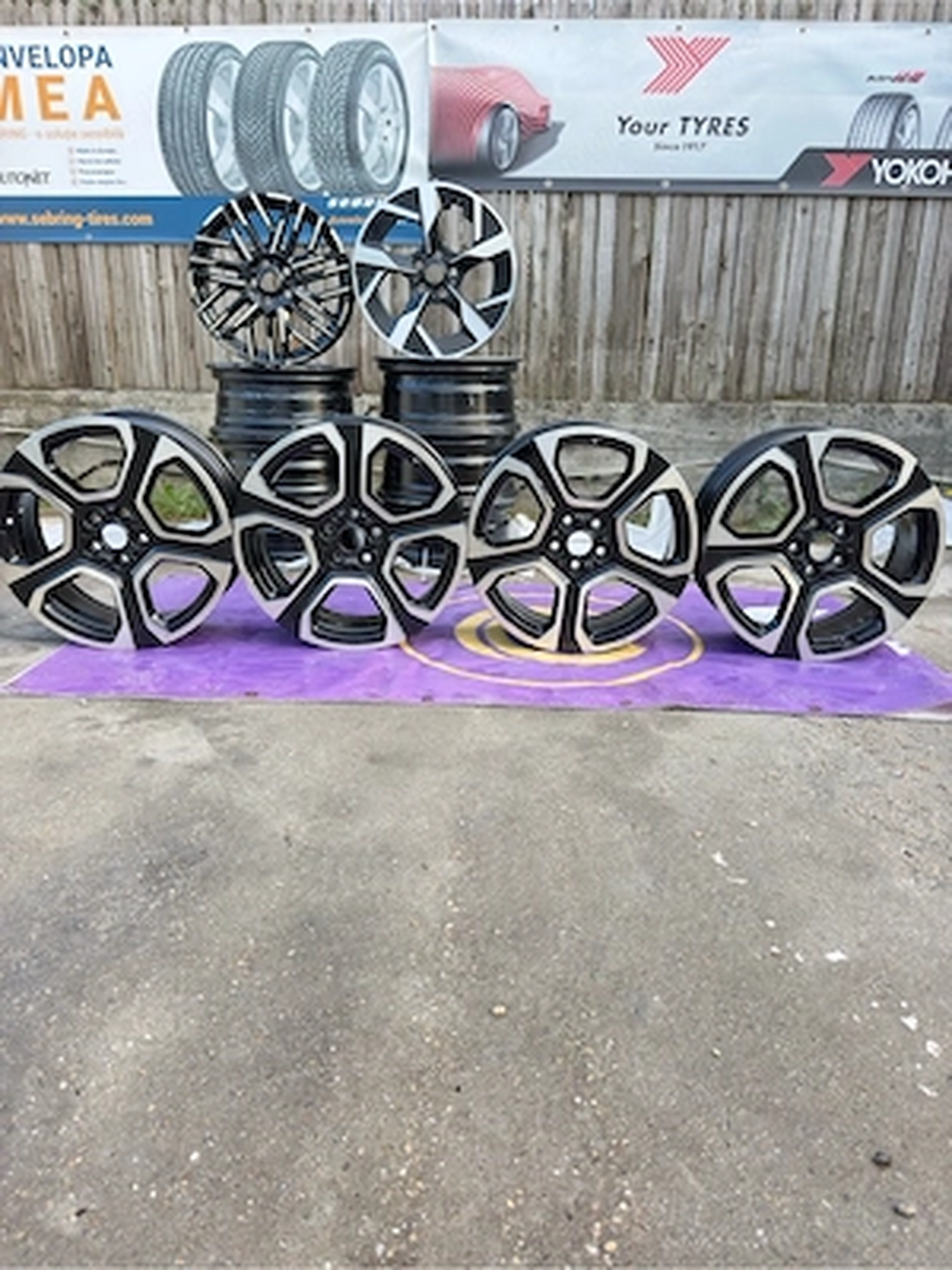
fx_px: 880
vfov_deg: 71.6
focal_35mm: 24
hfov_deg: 56.8
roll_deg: -1.4
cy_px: 635
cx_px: 476
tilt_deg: -17.8
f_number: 1.78
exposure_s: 1/153
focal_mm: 6.76
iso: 125
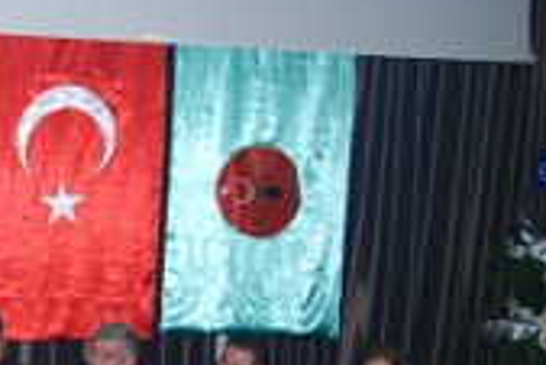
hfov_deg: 22.6
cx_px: -126
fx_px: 1245
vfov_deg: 16.5
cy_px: 313
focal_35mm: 82
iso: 200
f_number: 4
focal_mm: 22
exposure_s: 1/60
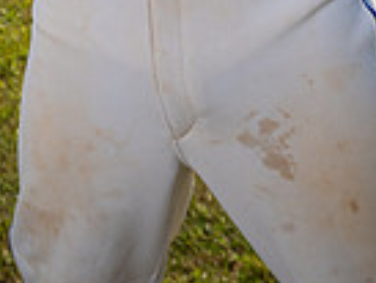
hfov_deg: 13.3
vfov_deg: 9.3
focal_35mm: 148
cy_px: -319
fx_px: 1609
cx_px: 156
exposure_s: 1/250
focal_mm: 47
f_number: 8
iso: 200
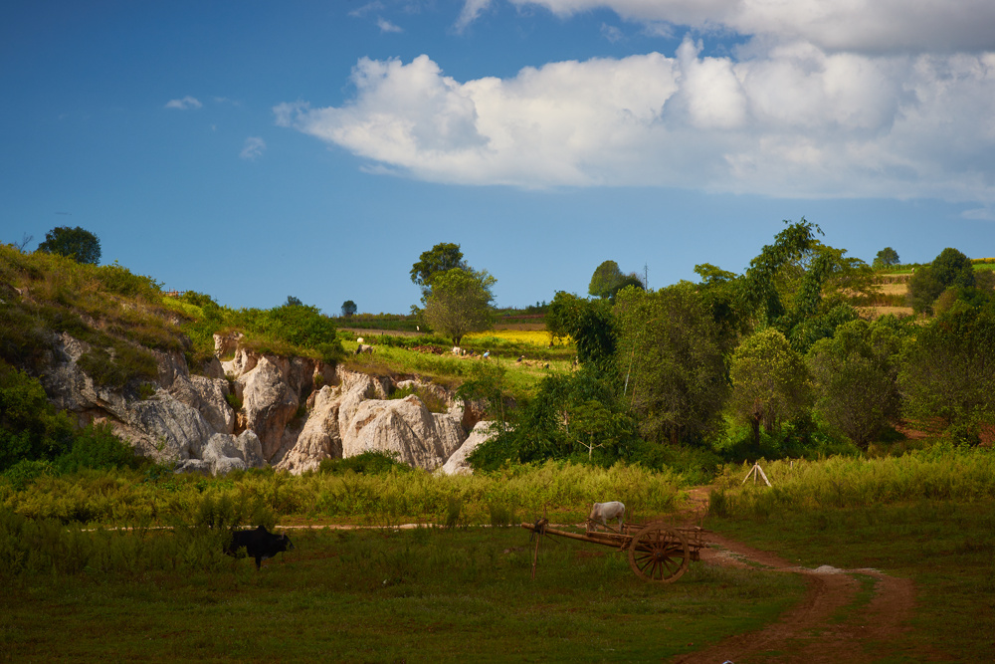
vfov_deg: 13.7
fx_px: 2764
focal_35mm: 100
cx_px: 498
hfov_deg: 20.4
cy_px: 332
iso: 200
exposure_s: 1/200
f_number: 8
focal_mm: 100
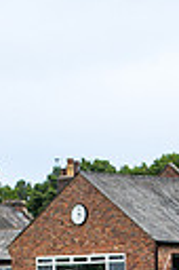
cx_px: 92
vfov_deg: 4.9
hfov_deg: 3.3
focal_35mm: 421
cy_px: 426
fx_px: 3148
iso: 400
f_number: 3.2
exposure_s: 1/320
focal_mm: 80
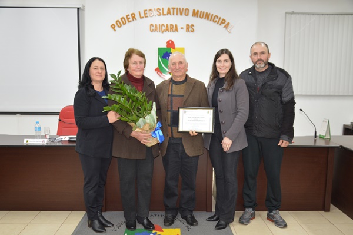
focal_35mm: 33
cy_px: 118
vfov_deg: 39.9
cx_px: 176
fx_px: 323
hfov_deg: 57.3
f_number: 3.8
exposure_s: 1/60
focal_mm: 22
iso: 800
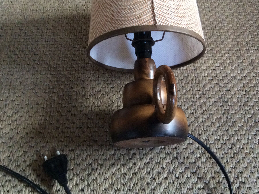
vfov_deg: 31.2
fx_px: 344
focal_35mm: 46
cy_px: 65
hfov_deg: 41.3
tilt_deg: -54.5
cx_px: 135
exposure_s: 1/25
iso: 320
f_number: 2.4
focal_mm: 3.3
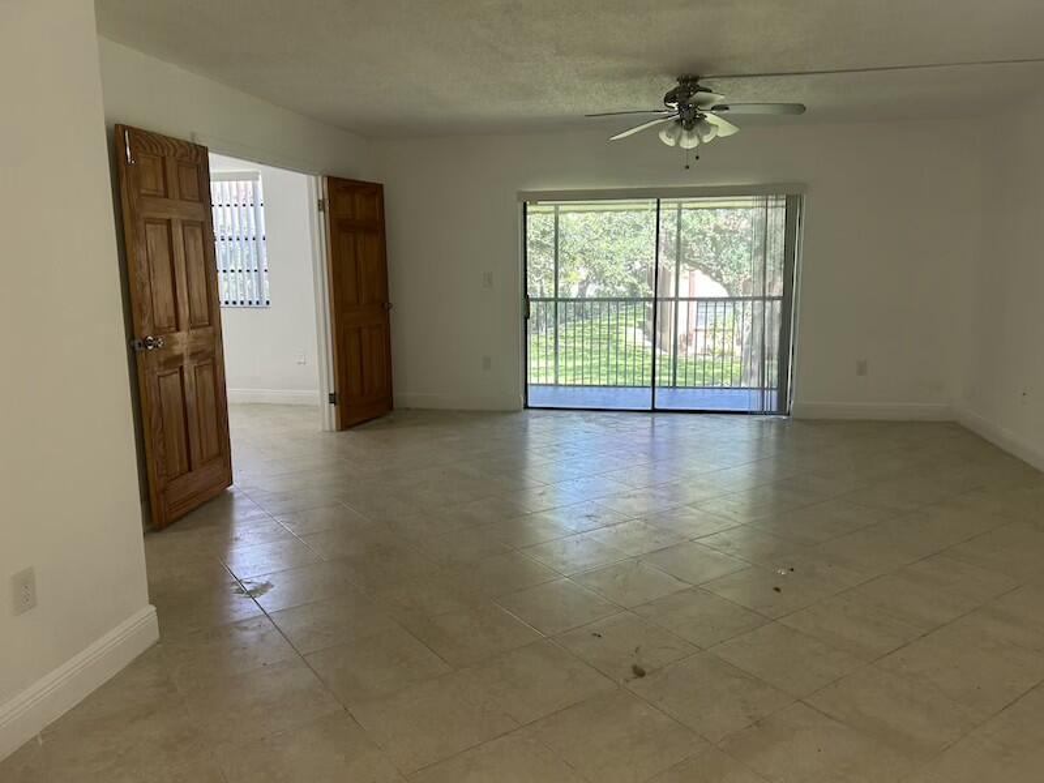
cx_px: 522
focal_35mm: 26
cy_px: 392
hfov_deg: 67.3
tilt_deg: -9.3
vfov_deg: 53.1
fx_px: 784
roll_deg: +0.9
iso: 80
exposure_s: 1/120
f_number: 1.5
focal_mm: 5.7
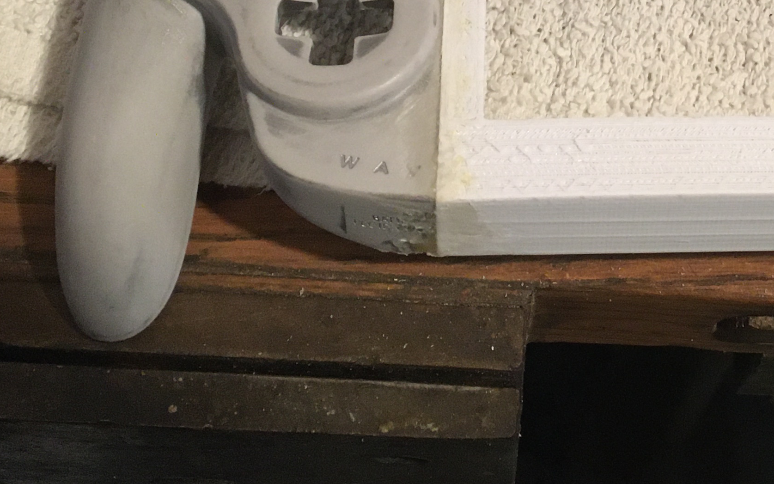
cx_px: 676
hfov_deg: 27.0
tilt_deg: -57.6
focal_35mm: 74
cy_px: -197
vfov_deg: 16.4
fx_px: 1561
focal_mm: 4.15
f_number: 2.2
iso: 160
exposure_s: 1/30
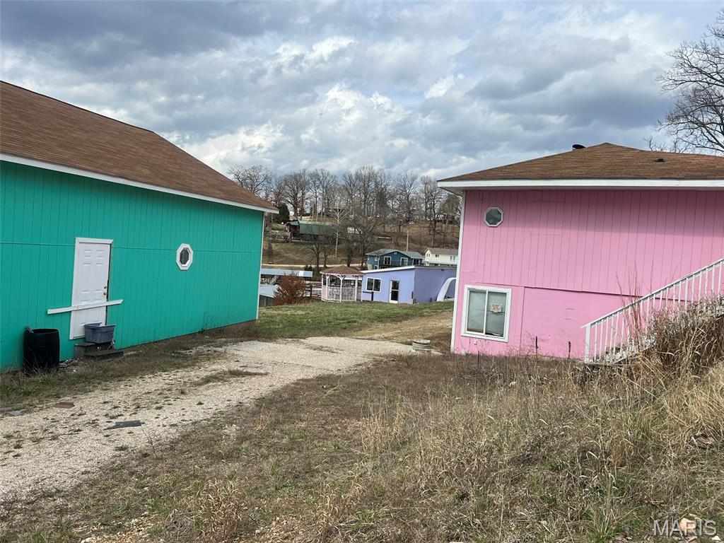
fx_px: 544
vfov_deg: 53.1
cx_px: 362
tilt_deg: -1.7
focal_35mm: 26
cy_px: 272
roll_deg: -3.8
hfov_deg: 67.3
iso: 50
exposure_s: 1/5319
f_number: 1.5
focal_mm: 5.7
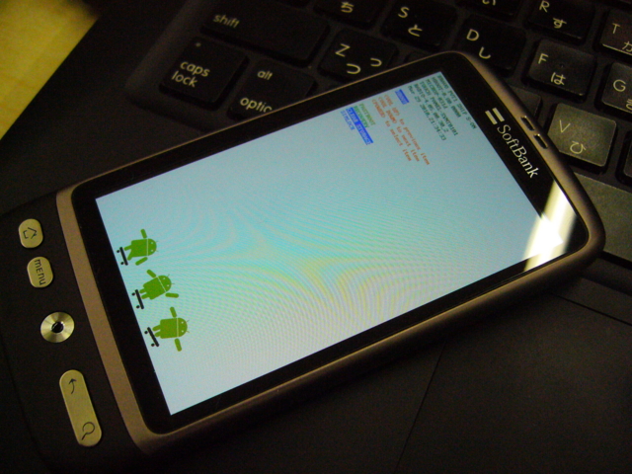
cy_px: 237
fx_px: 639
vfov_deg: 40.7
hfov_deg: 52.6
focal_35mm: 35
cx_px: 316
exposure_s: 1/160
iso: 400
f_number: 2.8
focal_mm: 5.8
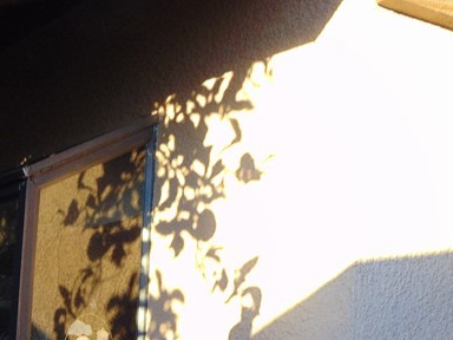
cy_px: 276
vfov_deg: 18.3
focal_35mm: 80
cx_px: 129
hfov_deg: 24.2
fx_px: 1047
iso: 80
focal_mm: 5.4
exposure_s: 1/60
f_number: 3.1
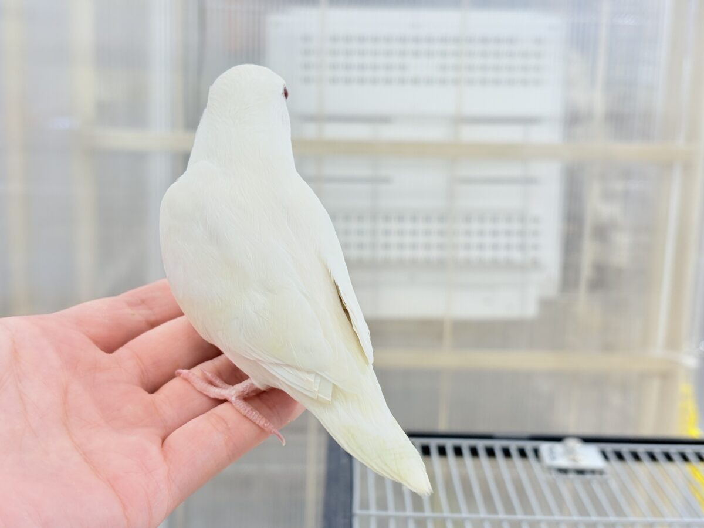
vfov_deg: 28.0
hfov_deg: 36.8
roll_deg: -0.5
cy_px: 264
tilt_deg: -11.6
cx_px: 352
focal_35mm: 52
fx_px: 1058
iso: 64
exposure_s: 1/100
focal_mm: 5.96
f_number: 1.6
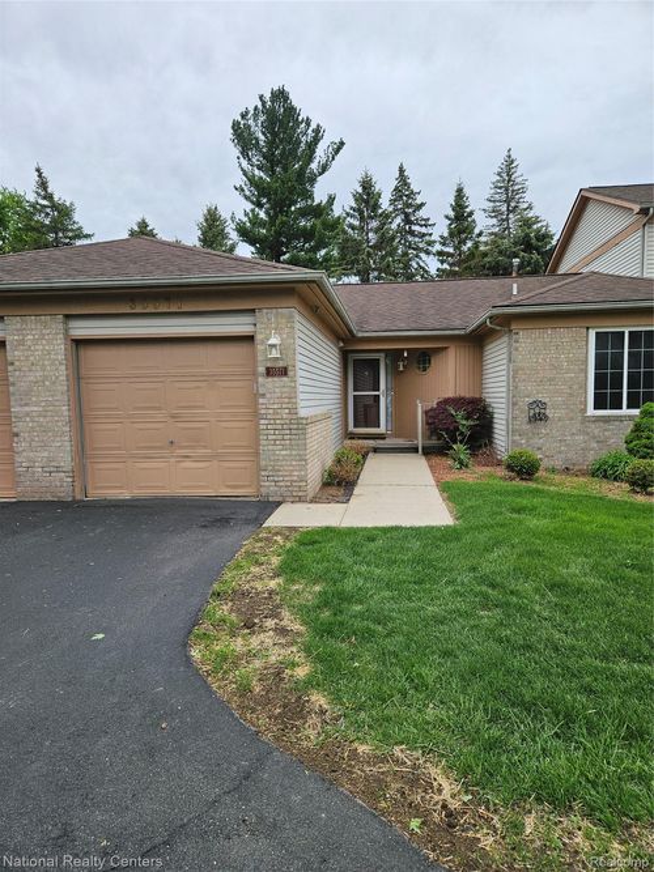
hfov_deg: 58.9
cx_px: 327
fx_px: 580
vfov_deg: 73.9
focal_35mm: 23
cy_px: 436
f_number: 1.8
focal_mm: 5.4
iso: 64
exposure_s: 1/2000
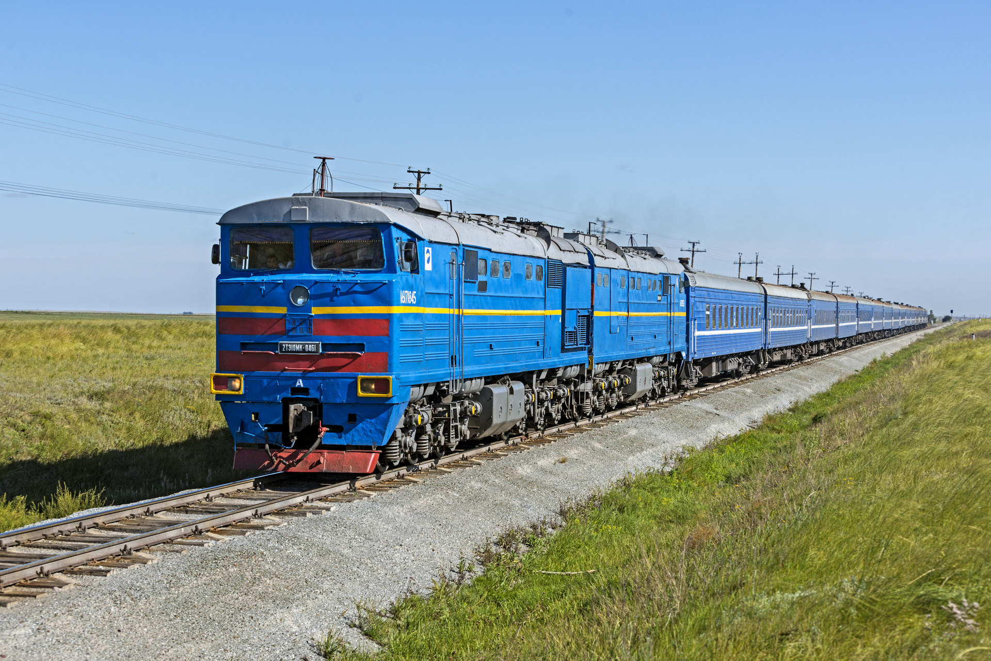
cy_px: 330
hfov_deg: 28.8
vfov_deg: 19.5
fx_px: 1927
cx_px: 496
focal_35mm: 70
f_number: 8
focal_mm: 70
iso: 160
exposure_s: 1/640
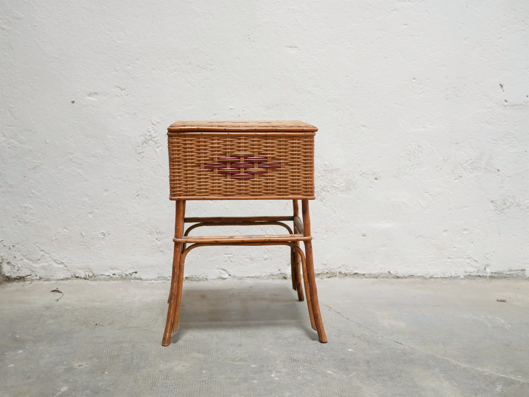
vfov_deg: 36.0
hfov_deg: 46.8
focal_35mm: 40
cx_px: 264
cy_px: 198
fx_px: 612
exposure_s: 1/60
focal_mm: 20
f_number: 1.7
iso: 640
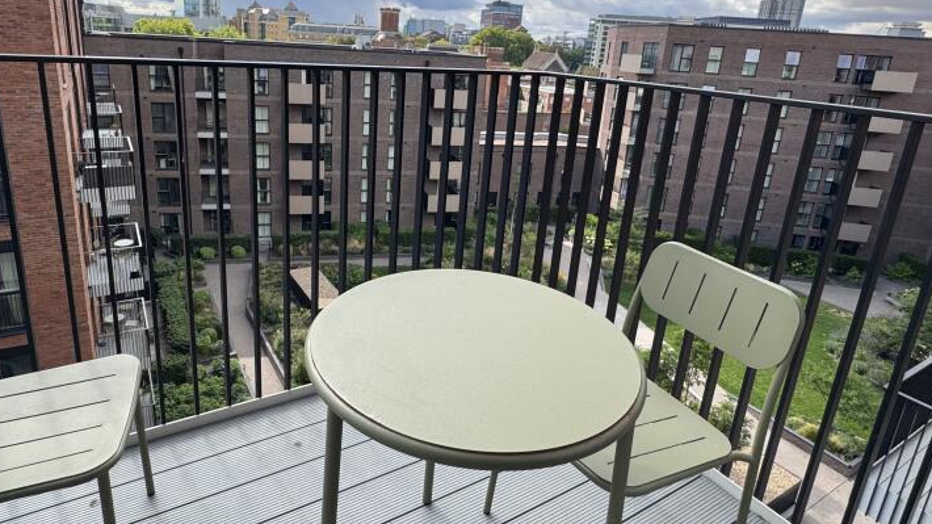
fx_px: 544
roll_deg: -3.8
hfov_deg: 81.0
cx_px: 425
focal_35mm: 22
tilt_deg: -16.0
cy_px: 192
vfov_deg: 50.8
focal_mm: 2.22
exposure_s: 1/459
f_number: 2.2
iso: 40
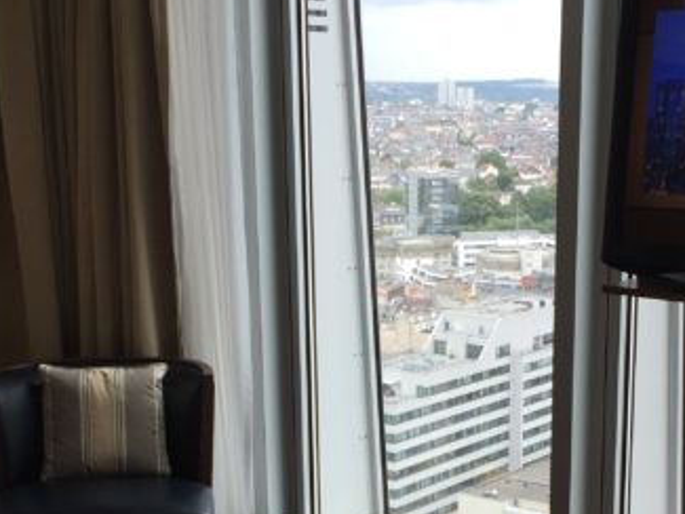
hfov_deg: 28.8
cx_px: 432
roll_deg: -0.5
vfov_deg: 21.5
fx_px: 1326
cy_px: 458
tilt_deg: -16.3
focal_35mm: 67
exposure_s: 1/234
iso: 32
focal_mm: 4.15
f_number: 2.2
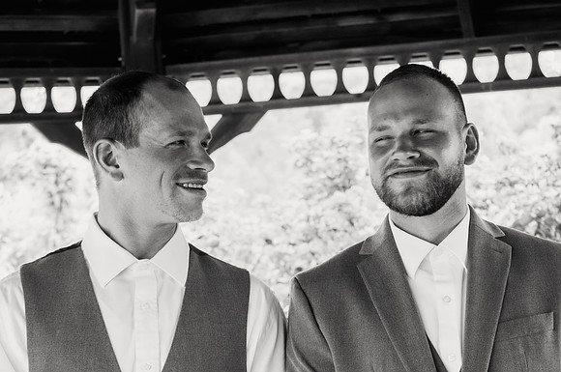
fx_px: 1284
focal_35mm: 82
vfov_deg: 16.5
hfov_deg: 24.6
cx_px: 280
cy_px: 186
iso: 400
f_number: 5.6
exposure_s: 1/125
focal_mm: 55
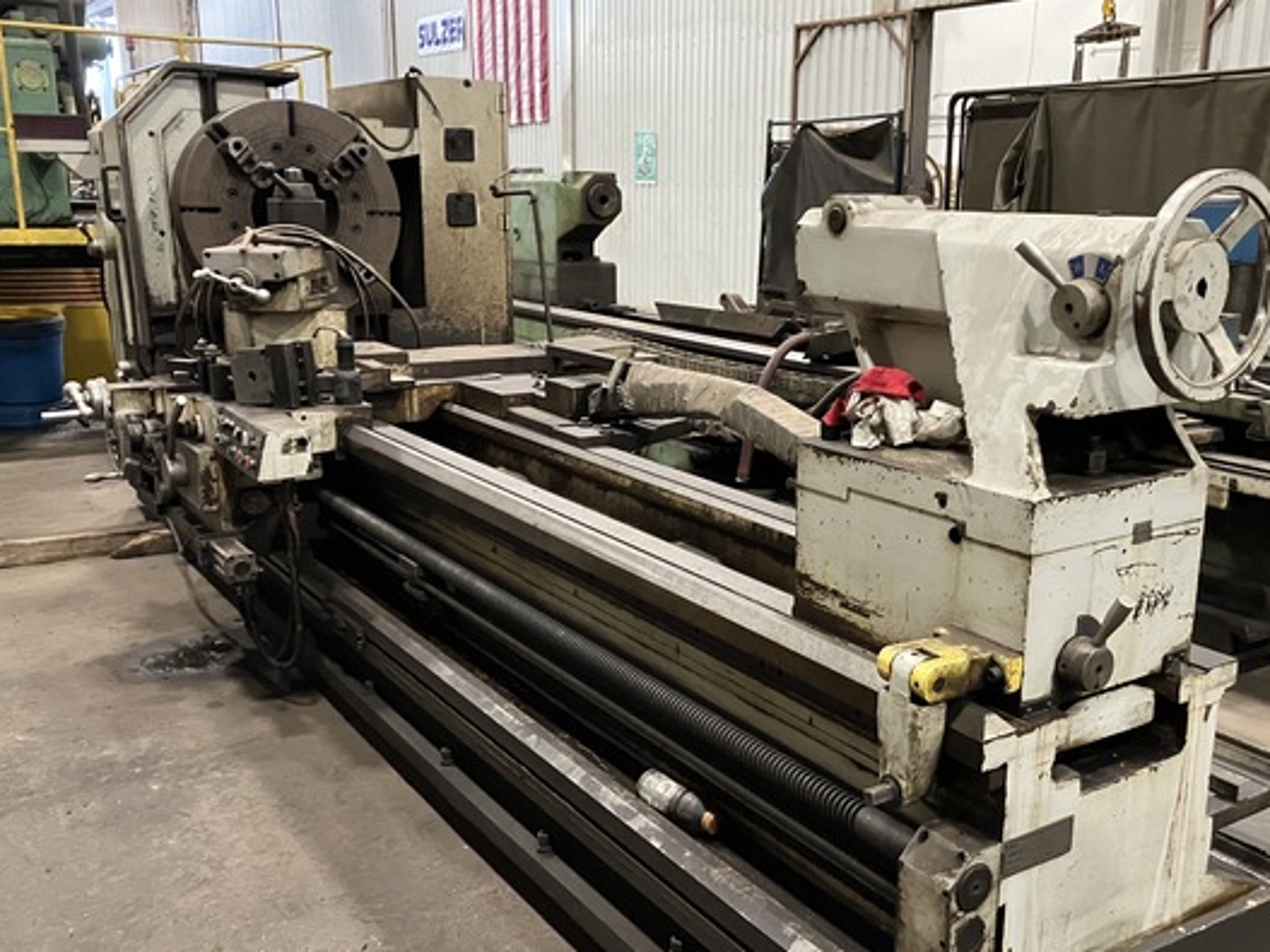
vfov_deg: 41.7
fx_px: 1247
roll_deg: +0.0
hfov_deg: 53.6
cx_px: 757
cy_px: 516
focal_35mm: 34
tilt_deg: -14.9
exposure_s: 1/60
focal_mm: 3.99
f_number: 1.8
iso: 320
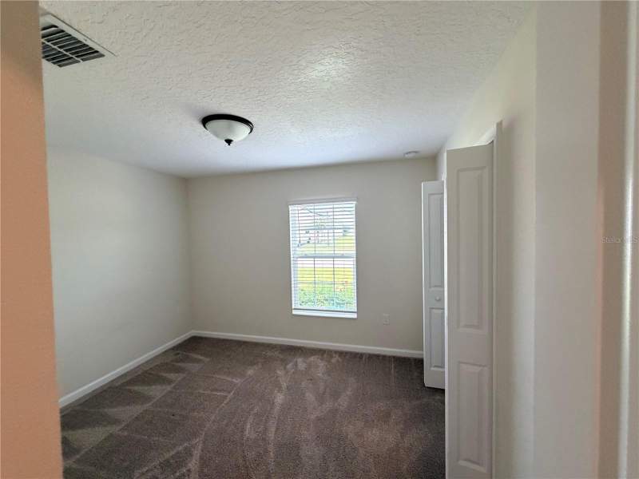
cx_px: 320
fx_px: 258
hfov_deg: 102.1
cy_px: 240
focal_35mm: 14
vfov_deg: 85.7
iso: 320
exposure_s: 1/120
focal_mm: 2.22
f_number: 2.2
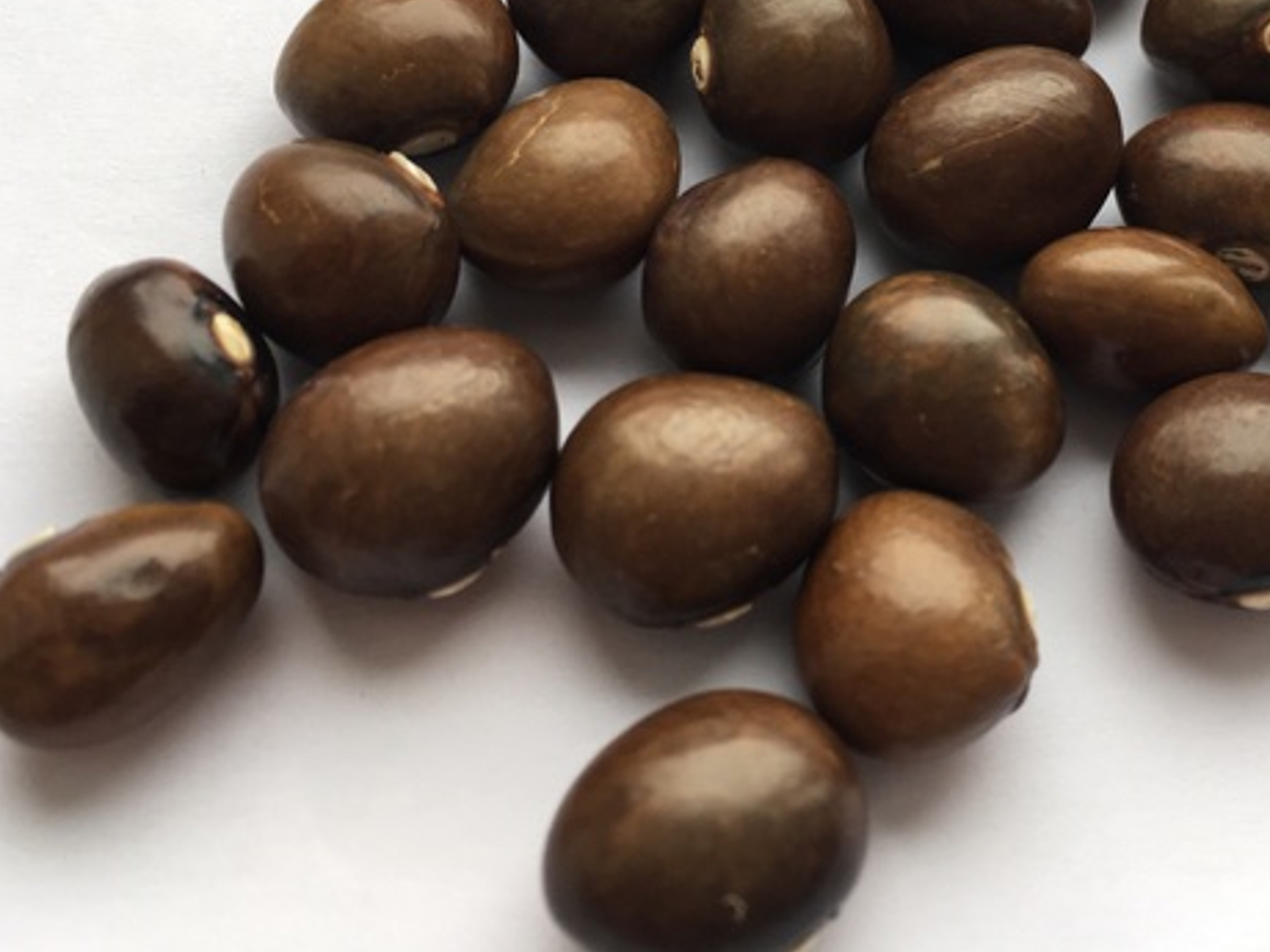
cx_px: 831
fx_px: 1504
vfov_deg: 34.6
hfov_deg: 45.2
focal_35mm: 41
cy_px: 281
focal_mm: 4.15
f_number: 2.2
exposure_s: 1/100
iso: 40
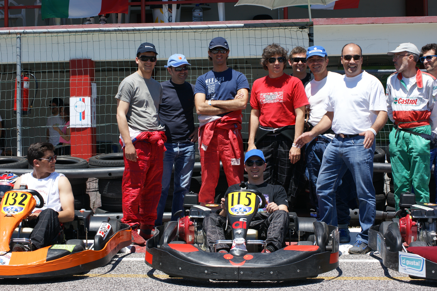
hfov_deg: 24.6
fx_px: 1001
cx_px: 218
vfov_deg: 16.5
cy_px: 146
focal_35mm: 82
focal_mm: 55
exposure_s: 1/250
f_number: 8
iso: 100
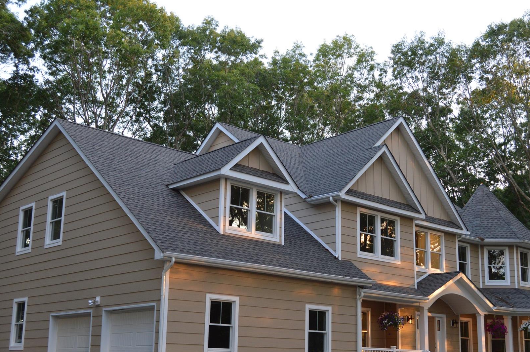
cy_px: 197
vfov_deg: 29.2
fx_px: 676
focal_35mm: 46
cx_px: 305
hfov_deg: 42.7
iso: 400
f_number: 5
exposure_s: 1/100
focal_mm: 24
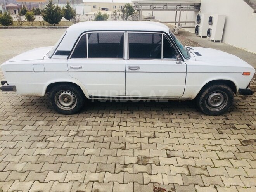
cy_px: 96
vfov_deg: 48.2
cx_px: 128
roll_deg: +0.2
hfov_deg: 61.7
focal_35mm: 29
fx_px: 214
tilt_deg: -23.0
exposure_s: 1/684
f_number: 2.2
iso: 32
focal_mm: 4.15
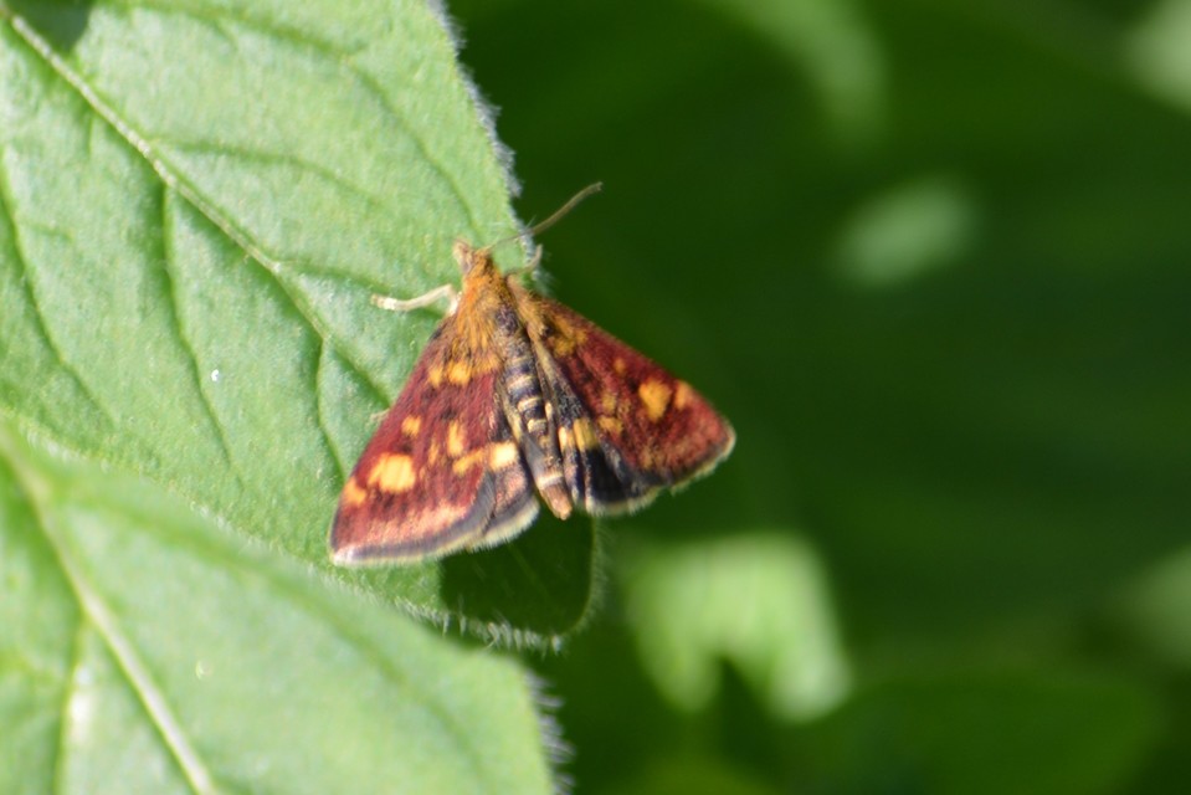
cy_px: 398
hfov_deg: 4.6
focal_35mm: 450
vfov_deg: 3.1
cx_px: 596
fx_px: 14891
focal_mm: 300
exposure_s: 1/125
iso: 110
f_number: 8
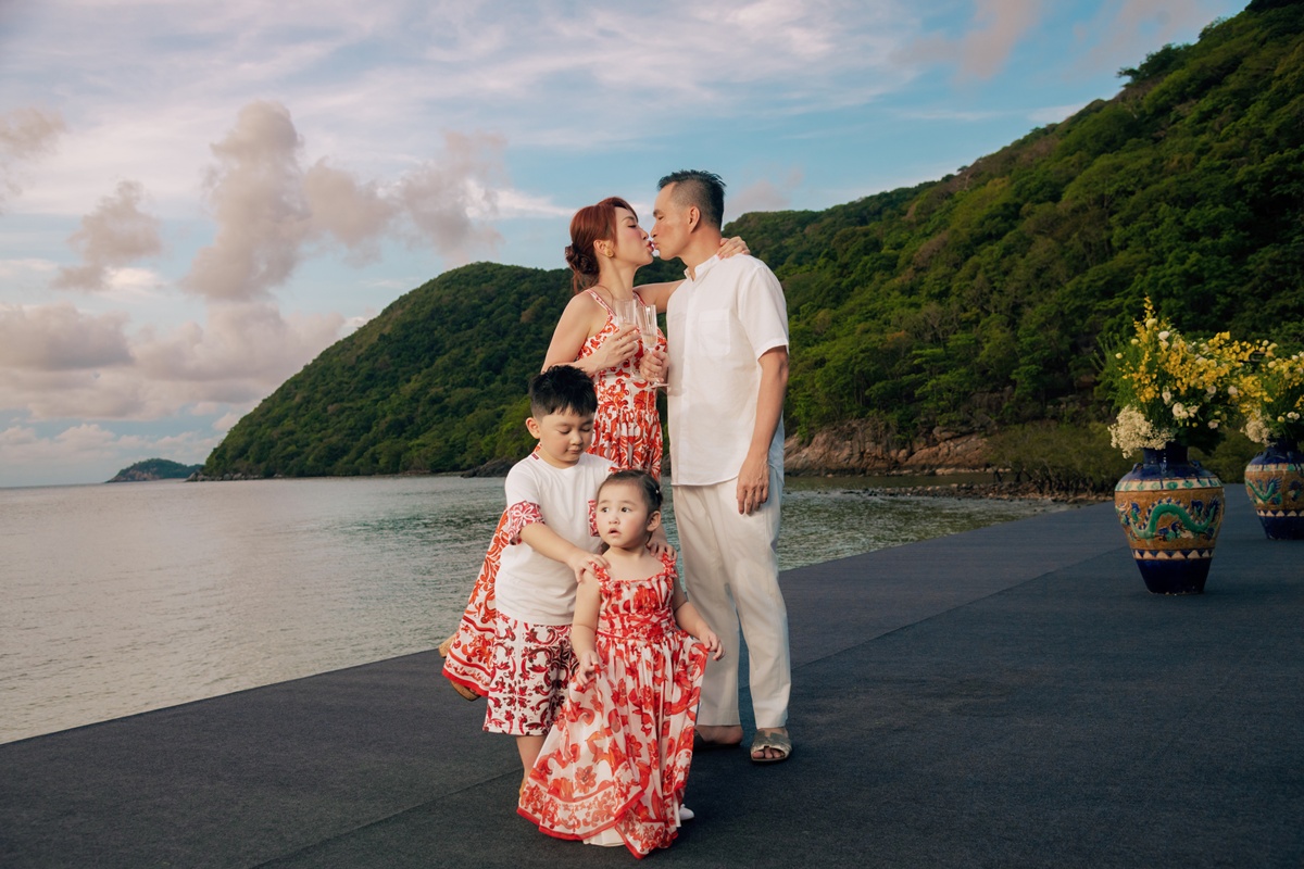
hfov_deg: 55.8
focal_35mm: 34
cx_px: 652
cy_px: 434
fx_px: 1231
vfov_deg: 38.9
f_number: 5.6
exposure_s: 1/250
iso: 400
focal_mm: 34
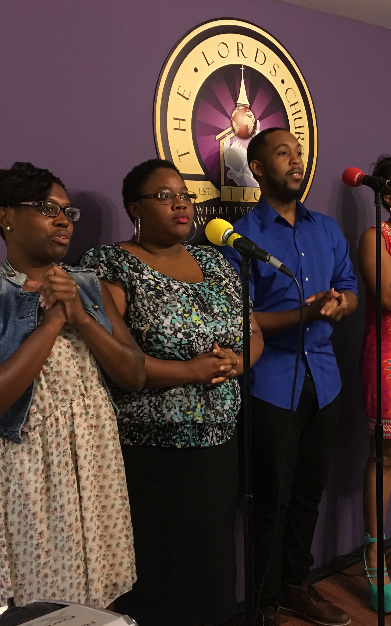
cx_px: 272
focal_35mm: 42
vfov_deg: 47.2
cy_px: 318
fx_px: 716
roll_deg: +1.4
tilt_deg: -5.5
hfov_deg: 30.2
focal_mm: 4.15
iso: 80
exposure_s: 1/8
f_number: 2.2
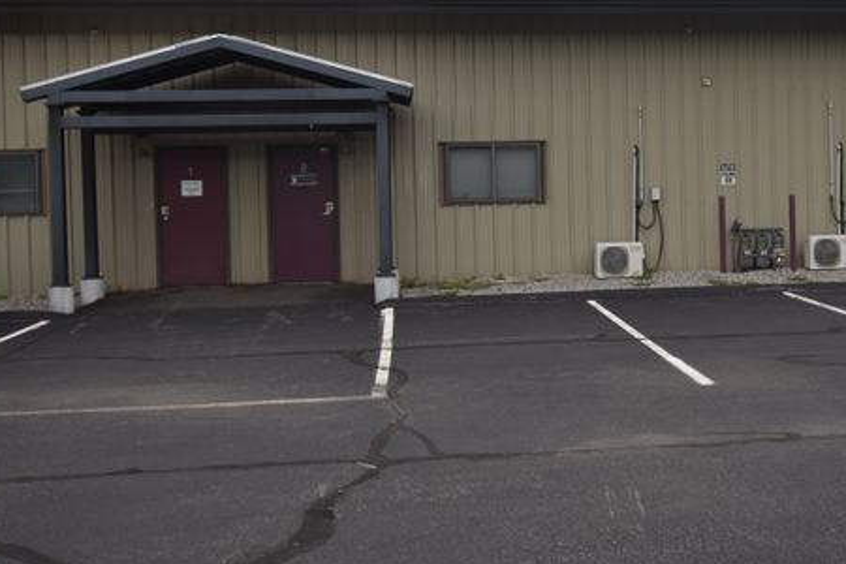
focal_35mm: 40
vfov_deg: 33.2
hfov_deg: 48.1
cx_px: 511
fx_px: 940
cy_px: 196
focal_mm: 20
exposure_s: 1/200
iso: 100
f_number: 7.1
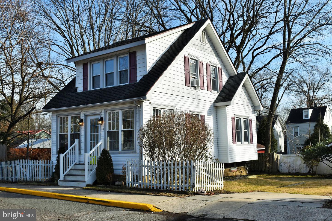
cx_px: 166
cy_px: 110
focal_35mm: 38
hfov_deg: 51.3
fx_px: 346
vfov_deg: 35.5
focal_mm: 25
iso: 100
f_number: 9
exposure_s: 1/320
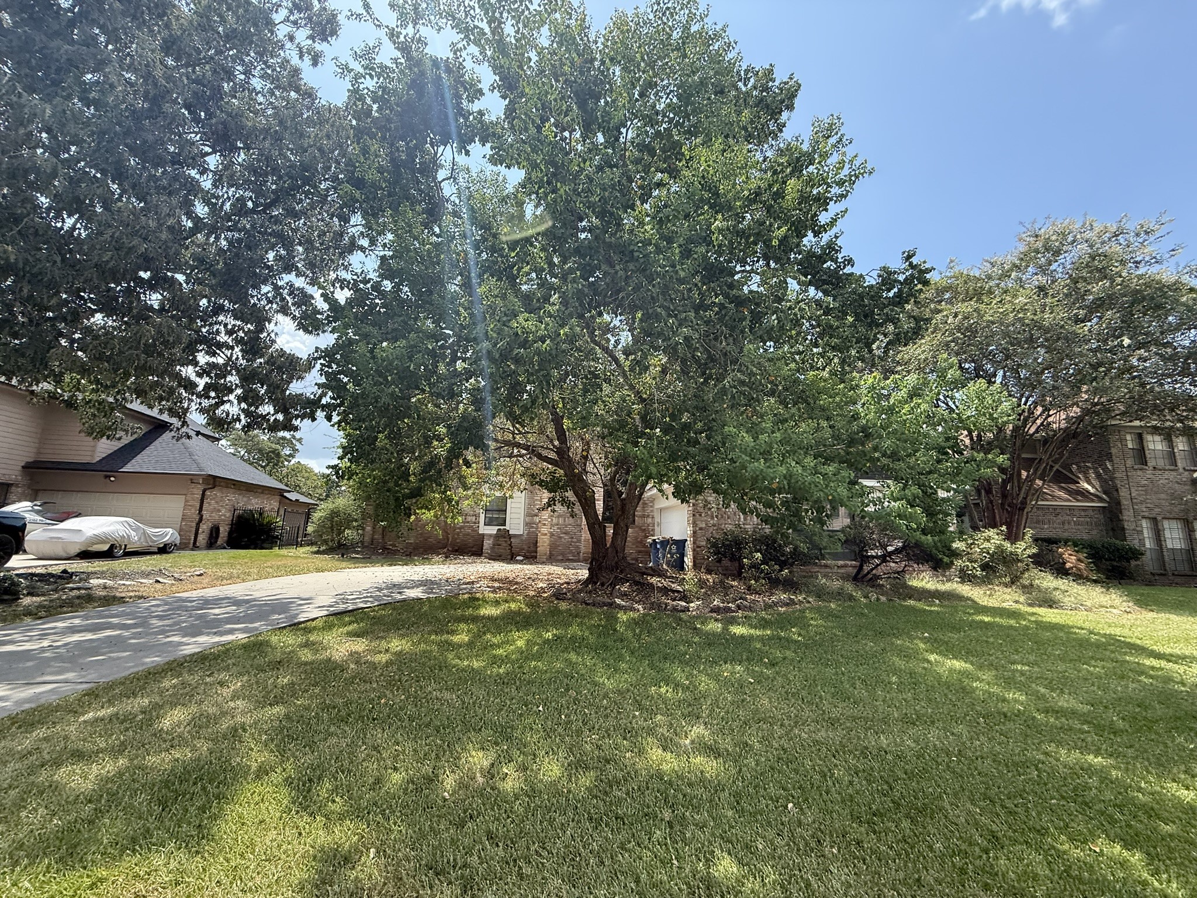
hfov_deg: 102.1
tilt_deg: -0.3
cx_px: 598
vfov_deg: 85.7
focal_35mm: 14
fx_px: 484
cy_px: 449
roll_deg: -2.0
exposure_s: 1/644
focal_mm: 2.22
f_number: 2.2
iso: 64
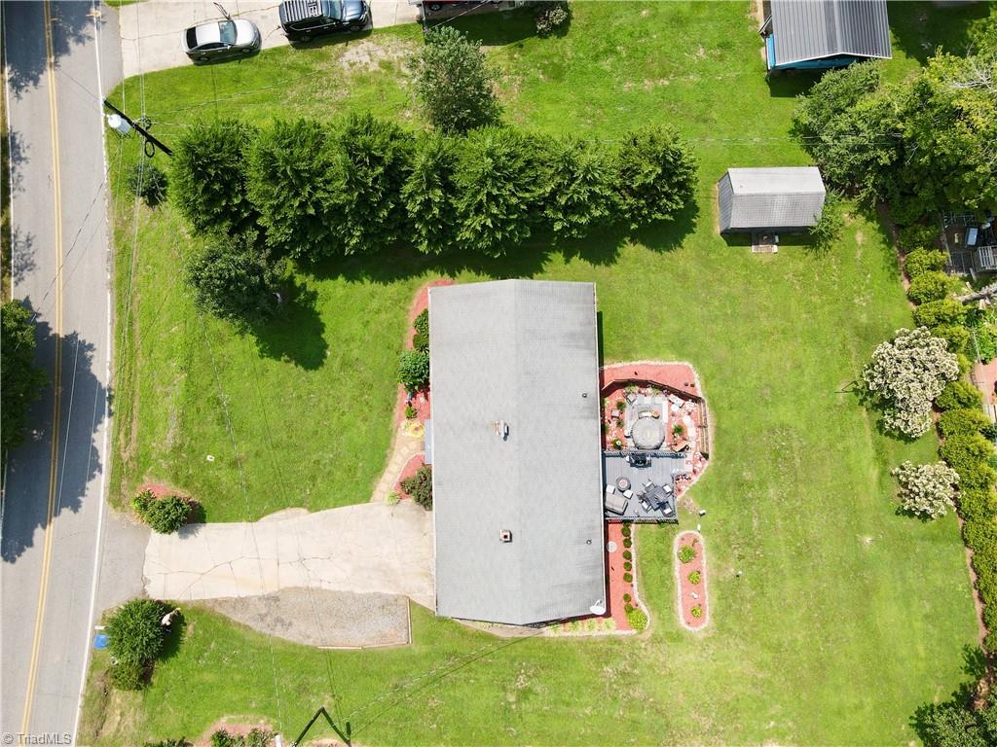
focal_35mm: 24
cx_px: 498
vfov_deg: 56.8
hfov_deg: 71.6
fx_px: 691
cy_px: 374
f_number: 2.8
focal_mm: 4.5
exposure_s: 1/500
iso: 100
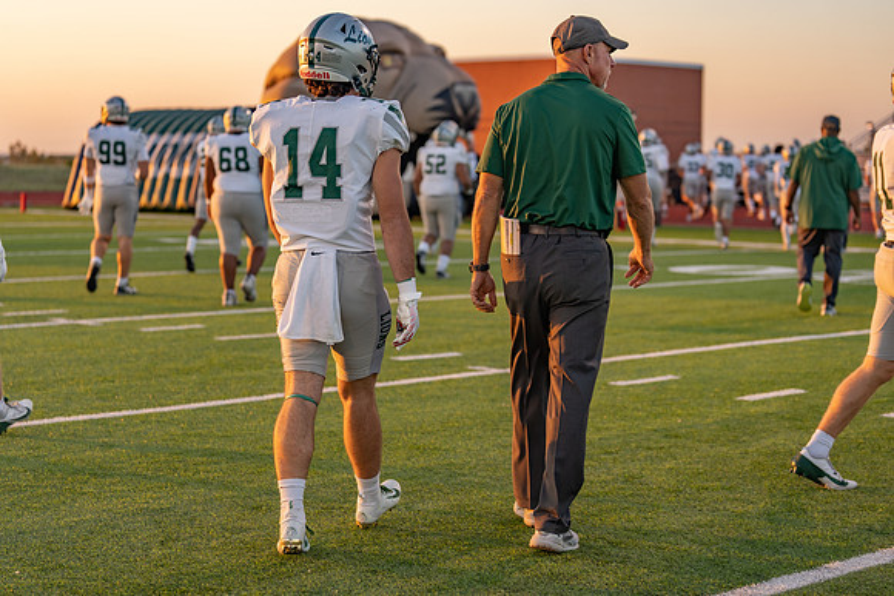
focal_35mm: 73
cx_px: 439
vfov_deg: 18.6
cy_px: 298
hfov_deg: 27.6
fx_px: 1820
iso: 100
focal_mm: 70
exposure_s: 1/400
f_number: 2.8
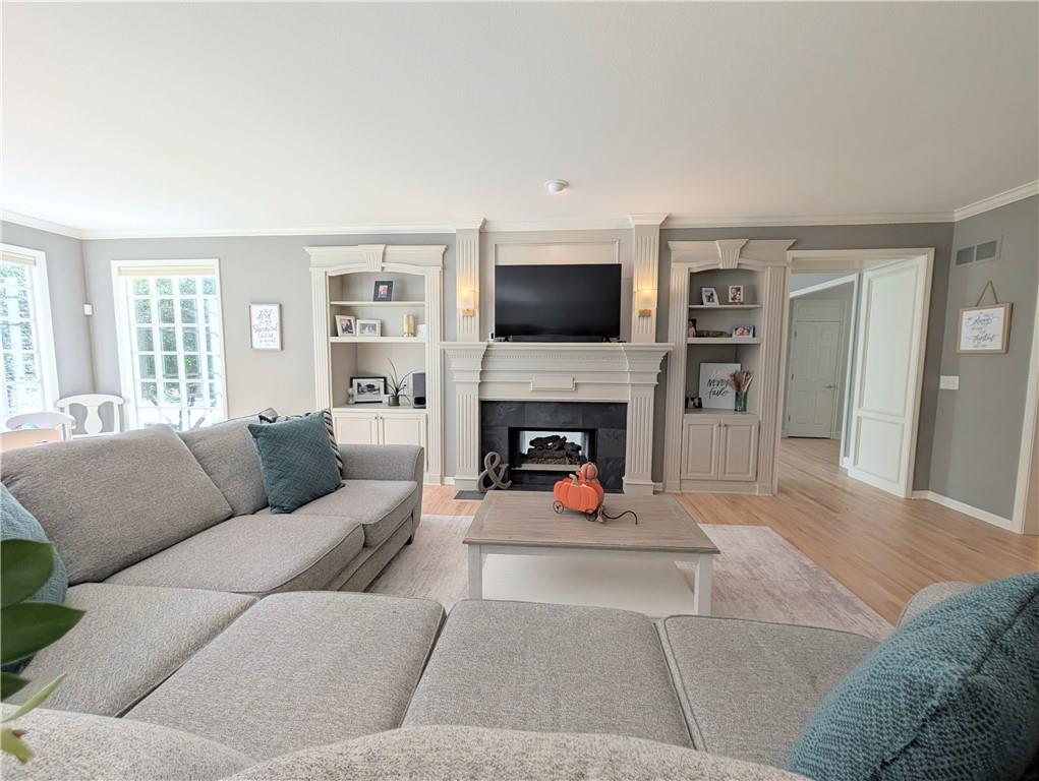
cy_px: 390
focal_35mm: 12
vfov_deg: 94.6
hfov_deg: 110.5
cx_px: 520
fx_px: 361
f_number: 1.7
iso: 51
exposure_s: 1/342
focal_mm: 2.02
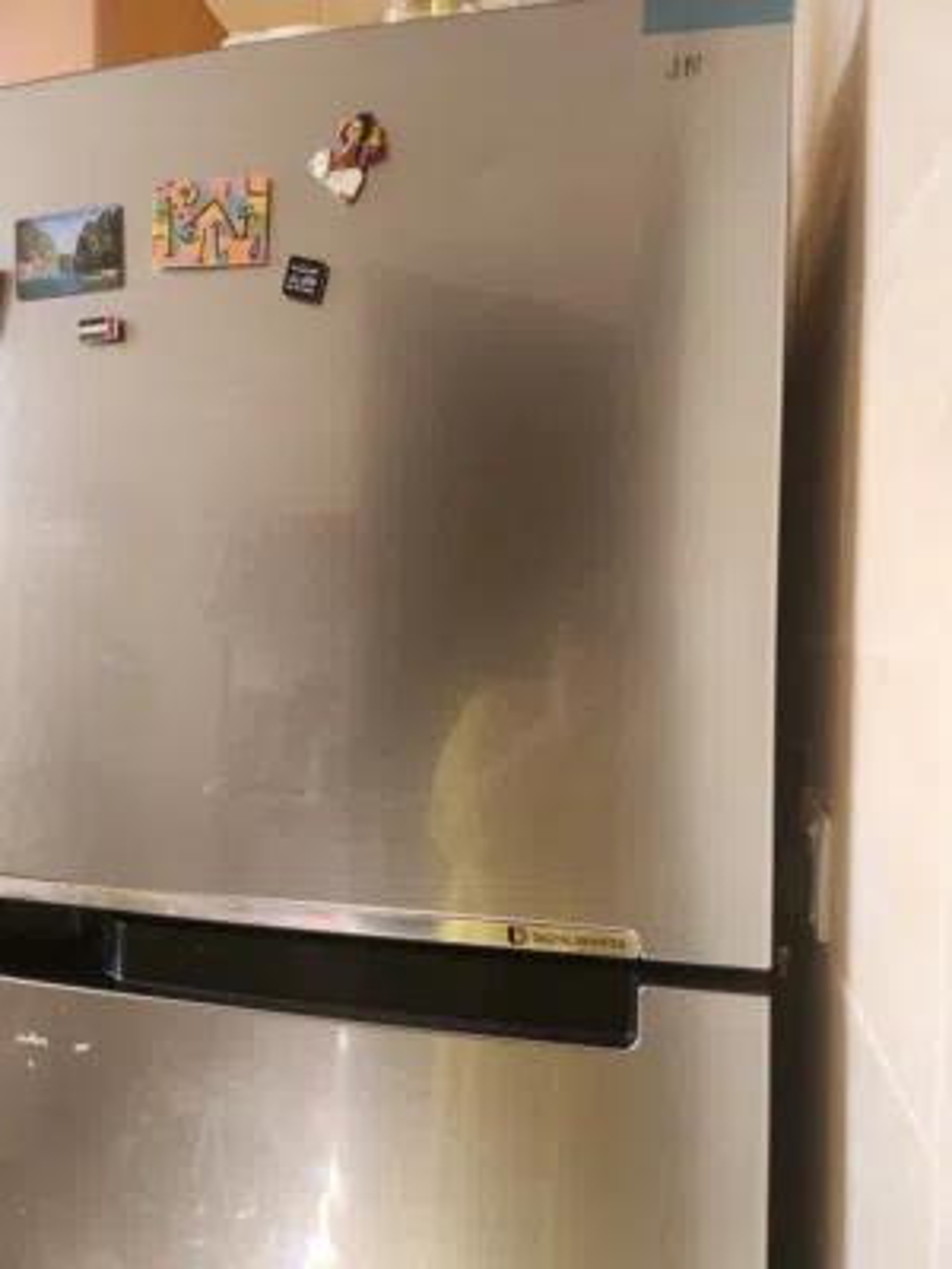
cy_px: 634
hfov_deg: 58.9
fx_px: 843
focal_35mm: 23
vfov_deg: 73.9
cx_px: 476
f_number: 1.8
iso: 400
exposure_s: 1/100
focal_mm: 5.4
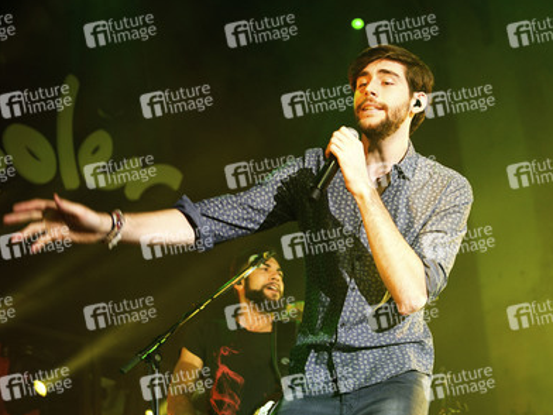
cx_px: 279
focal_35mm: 53
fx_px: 847
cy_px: 208
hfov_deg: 36.2
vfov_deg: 27.5
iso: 1600
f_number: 2.8
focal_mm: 48
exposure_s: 1/160
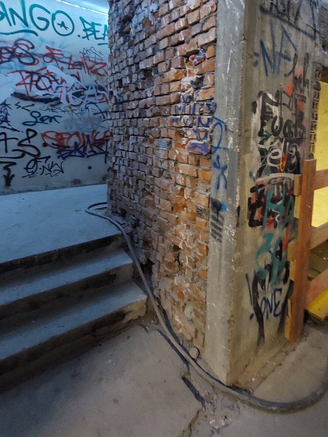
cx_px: 210
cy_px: 154
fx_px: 227
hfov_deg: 70.1
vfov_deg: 85.3
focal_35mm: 18
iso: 640
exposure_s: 1/16
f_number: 2.2
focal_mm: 1.74
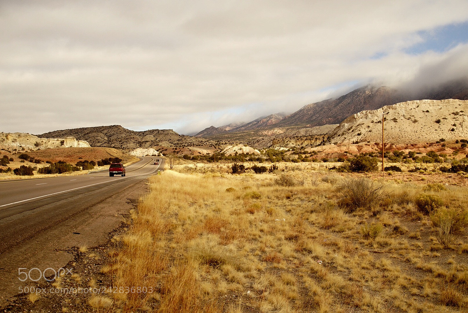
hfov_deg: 53.1
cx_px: 234
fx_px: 468
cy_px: 156
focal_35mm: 36
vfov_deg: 36.9
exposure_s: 1/320
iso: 400
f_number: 6.3
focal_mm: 36
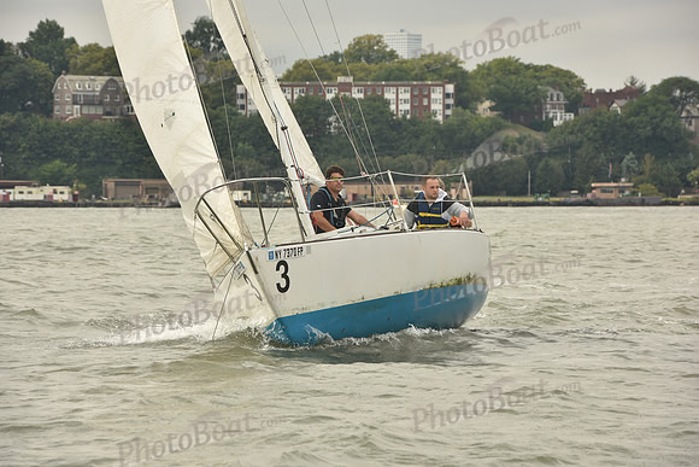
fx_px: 3884
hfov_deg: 10.3
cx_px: 350
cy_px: 234
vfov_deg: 6.9
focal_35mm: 200
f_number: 11
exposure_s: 1/800
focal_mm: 200
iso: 400
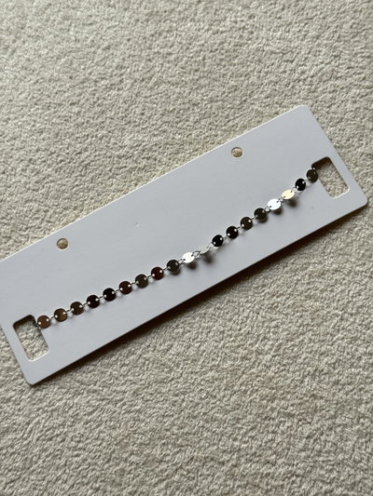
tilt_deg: -73.0
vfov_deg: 39.6
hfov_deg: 30.3
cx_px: 186
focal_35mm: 48
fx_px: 689
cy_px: 248
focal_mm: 6.76
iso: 64
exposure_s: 1/246
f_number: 1.78
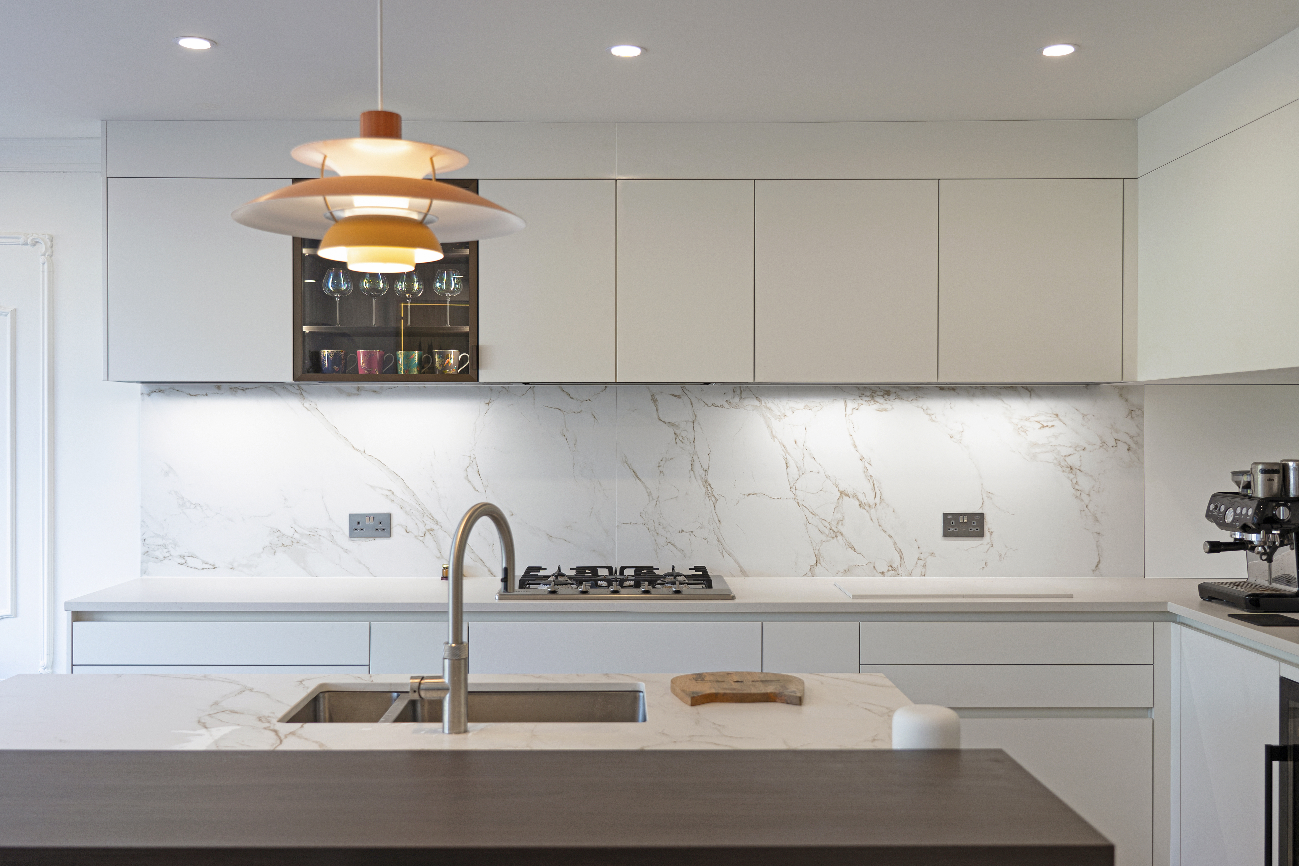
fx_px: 1227
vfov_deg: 38.9
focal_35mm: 34
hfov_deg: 55.8
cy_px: 433
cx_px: 650
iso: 125
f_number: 4
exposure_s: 1/40
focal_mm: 34
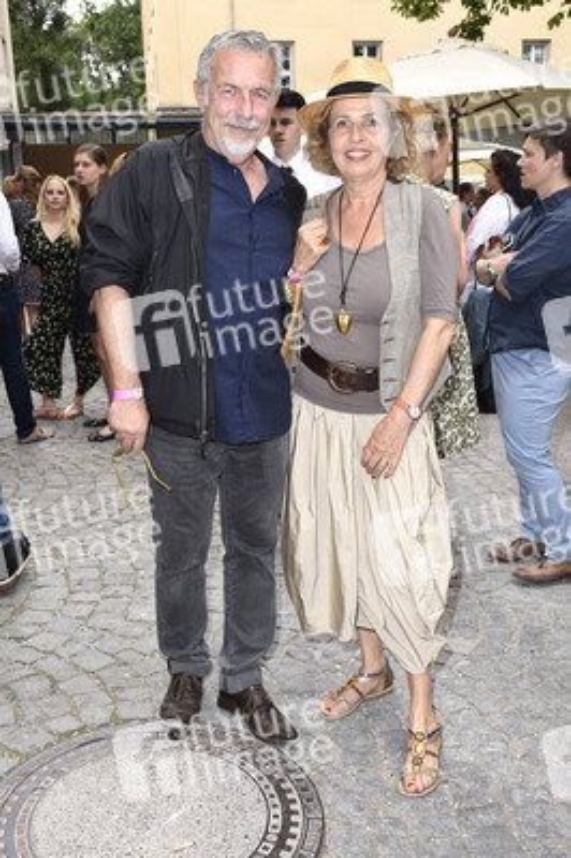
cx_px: 286
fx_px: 858
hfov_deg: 36.8
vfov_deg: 53.2
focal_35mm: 36
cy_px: 429
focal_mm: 24
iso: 200
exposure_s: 1/160
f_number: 6.3
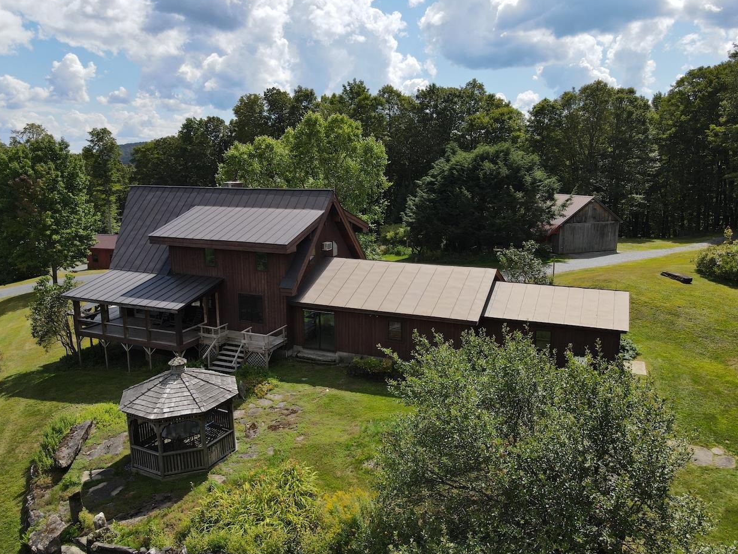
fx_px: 533
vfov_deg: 54.9
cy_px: 270
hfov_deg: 69.4
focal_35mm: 25
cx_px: 373
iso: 100
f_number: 2.8
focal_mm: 4.5
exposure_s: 1/1000
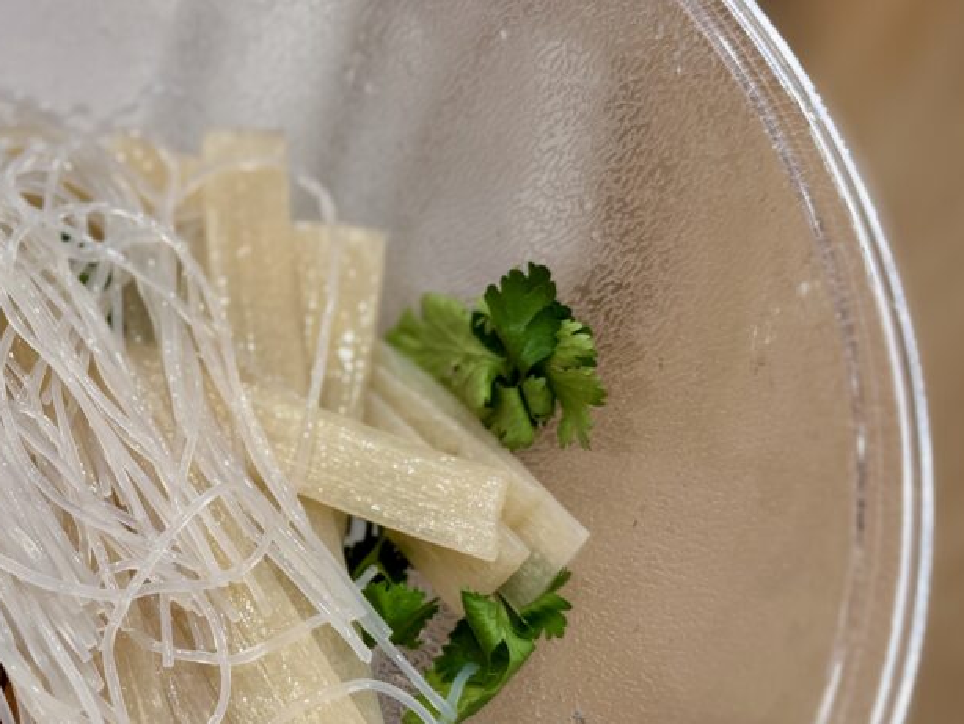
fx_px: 1393
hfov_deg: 36.5
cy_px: 476
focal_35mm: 50
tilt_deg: -56.8
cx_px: 155
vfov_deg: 29.0
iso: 64
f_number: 1.78
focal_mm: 6.76
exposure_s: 1/121
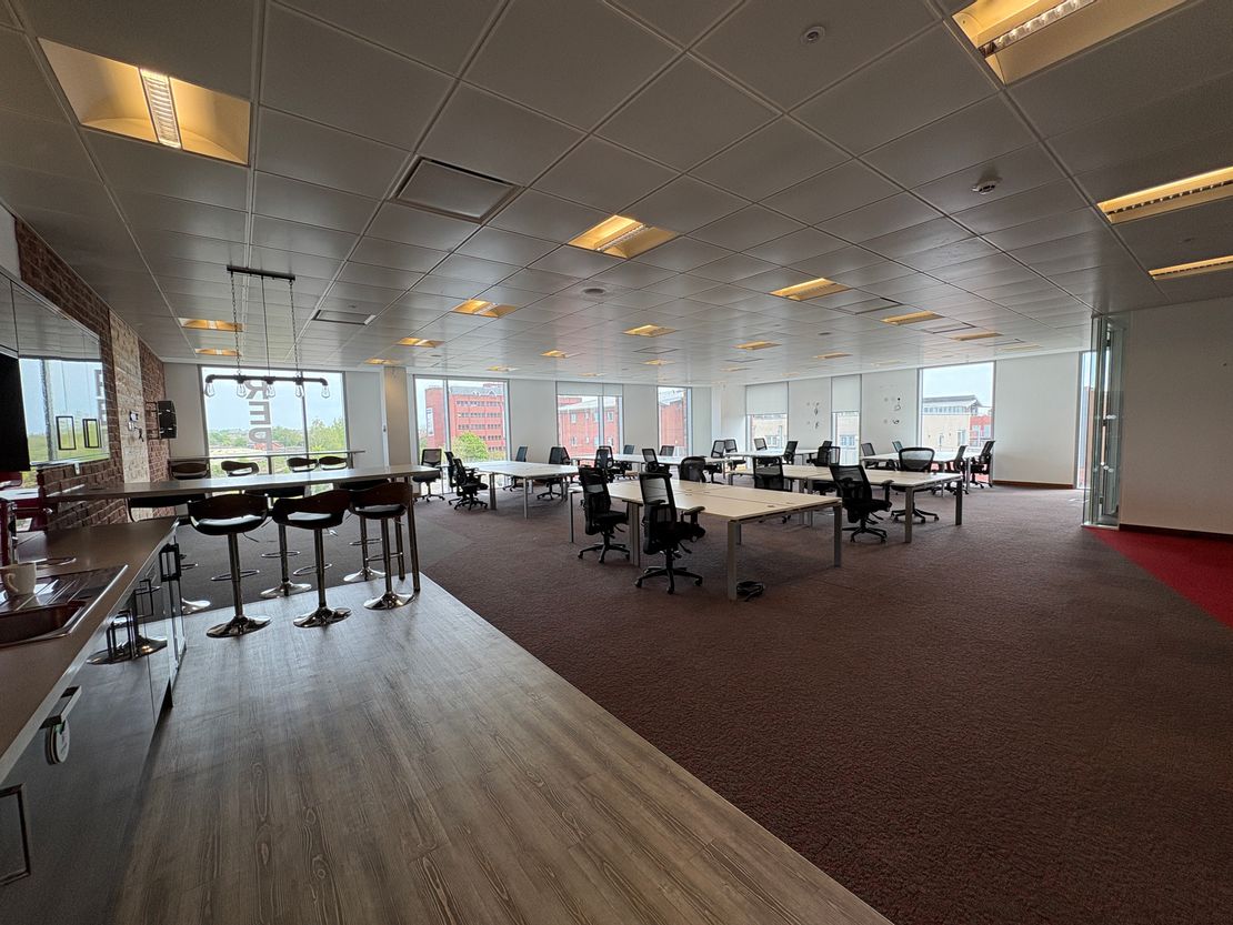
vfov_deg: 85.7
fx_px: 499
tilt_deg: -3.9
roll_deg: +1.2
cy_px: 462
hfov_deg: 102.1
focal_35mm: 14
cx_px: 616
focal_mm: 2.22
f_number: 2.2
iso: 40
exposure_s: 1/100
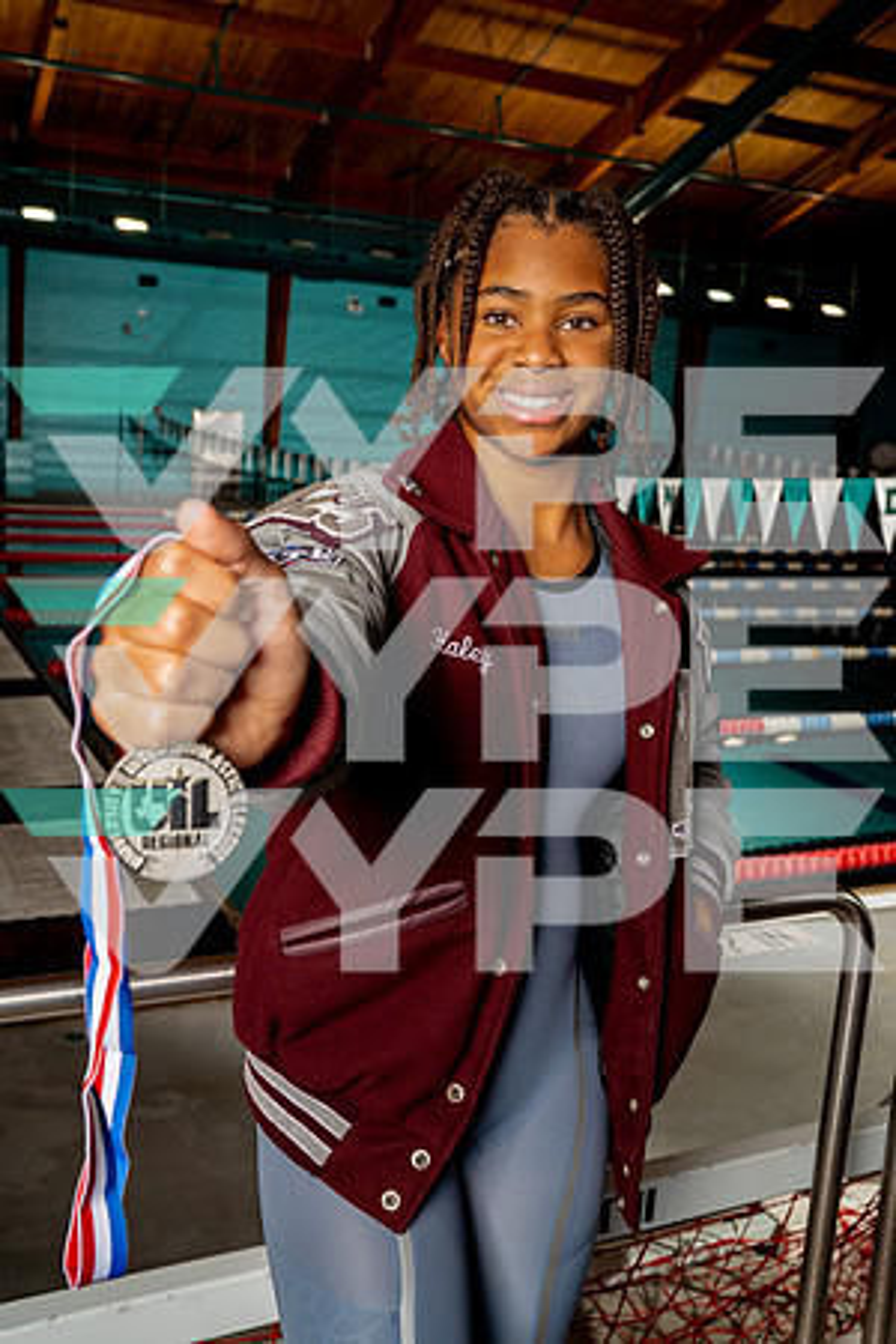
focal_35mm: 35
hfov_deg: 37.9
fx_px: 1307
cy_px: 672
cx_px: 448
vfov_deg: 54.4
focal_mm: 35
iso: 200
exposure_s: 1/250
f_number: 6.3
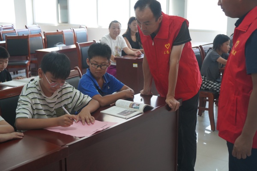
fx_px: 357
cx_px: 128
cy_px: 86
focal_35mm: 50
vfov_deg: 27.0
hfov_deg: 39.6
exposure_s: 1/160
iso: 2500
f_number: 4.5
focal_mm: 50
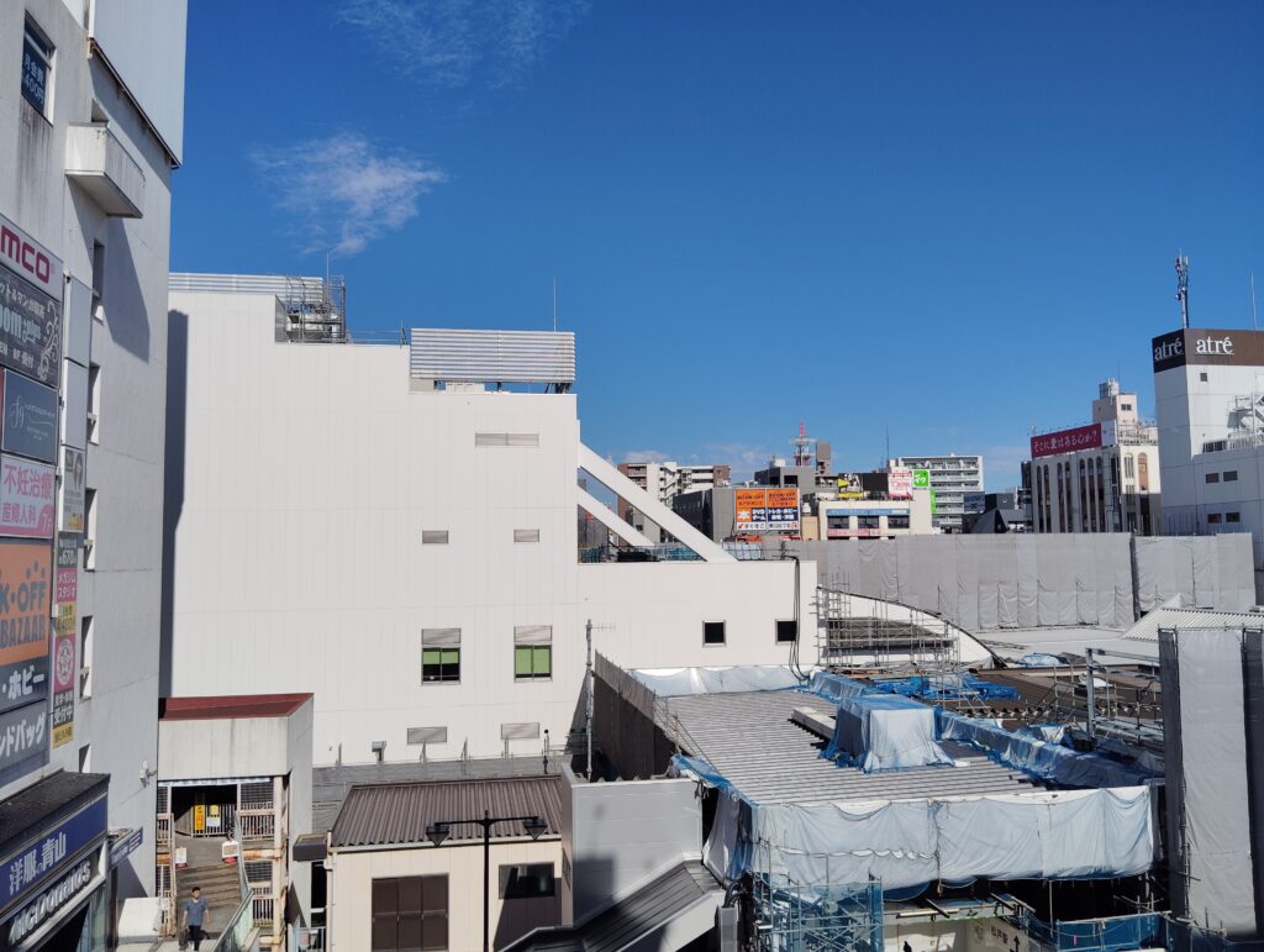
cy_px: 476
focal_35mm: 28
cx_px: 632
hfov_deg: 63.4
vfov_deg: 49.9
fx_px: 1024
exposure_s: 1/1623
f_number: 1.8
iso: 50
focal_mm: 4.22
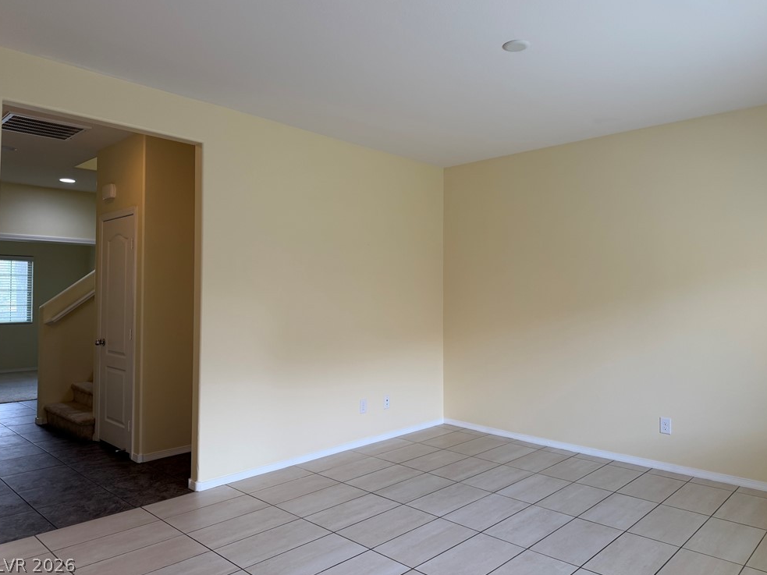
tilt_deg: +2.0
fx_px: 554
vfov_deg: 54.9
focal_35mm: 25
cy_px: 279
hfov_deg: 69.4
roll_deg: +0.9
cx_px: 389
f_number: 1.78
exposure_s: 1/120
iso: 125
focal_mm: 6.76
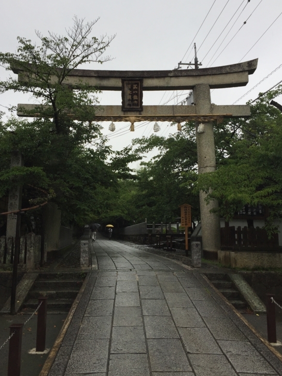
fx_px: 347
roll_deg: +0.7
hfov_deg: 44.2
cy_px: 177
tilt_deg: +13.1
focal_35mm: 32
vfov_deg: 56.8
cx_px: 134
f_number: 2.2
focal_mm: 4.15
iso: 32
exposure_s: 1/488
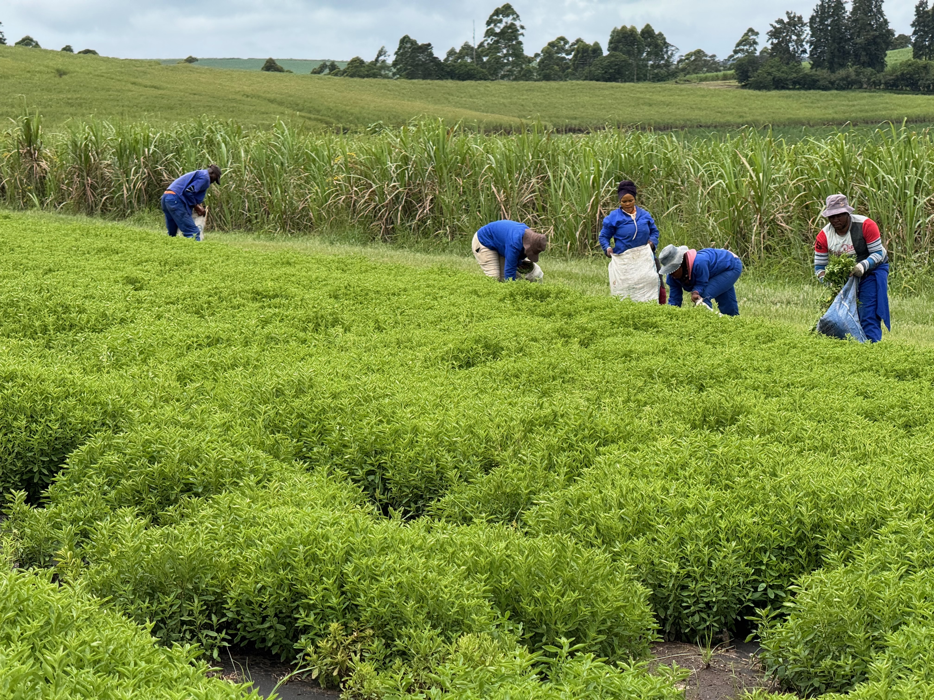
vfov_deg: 12.3
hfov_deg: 16.4
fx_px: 3238
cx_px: 467
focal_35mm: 120
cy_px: 350
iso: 50
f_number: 2.8
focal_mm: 15.66
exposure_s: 1/870
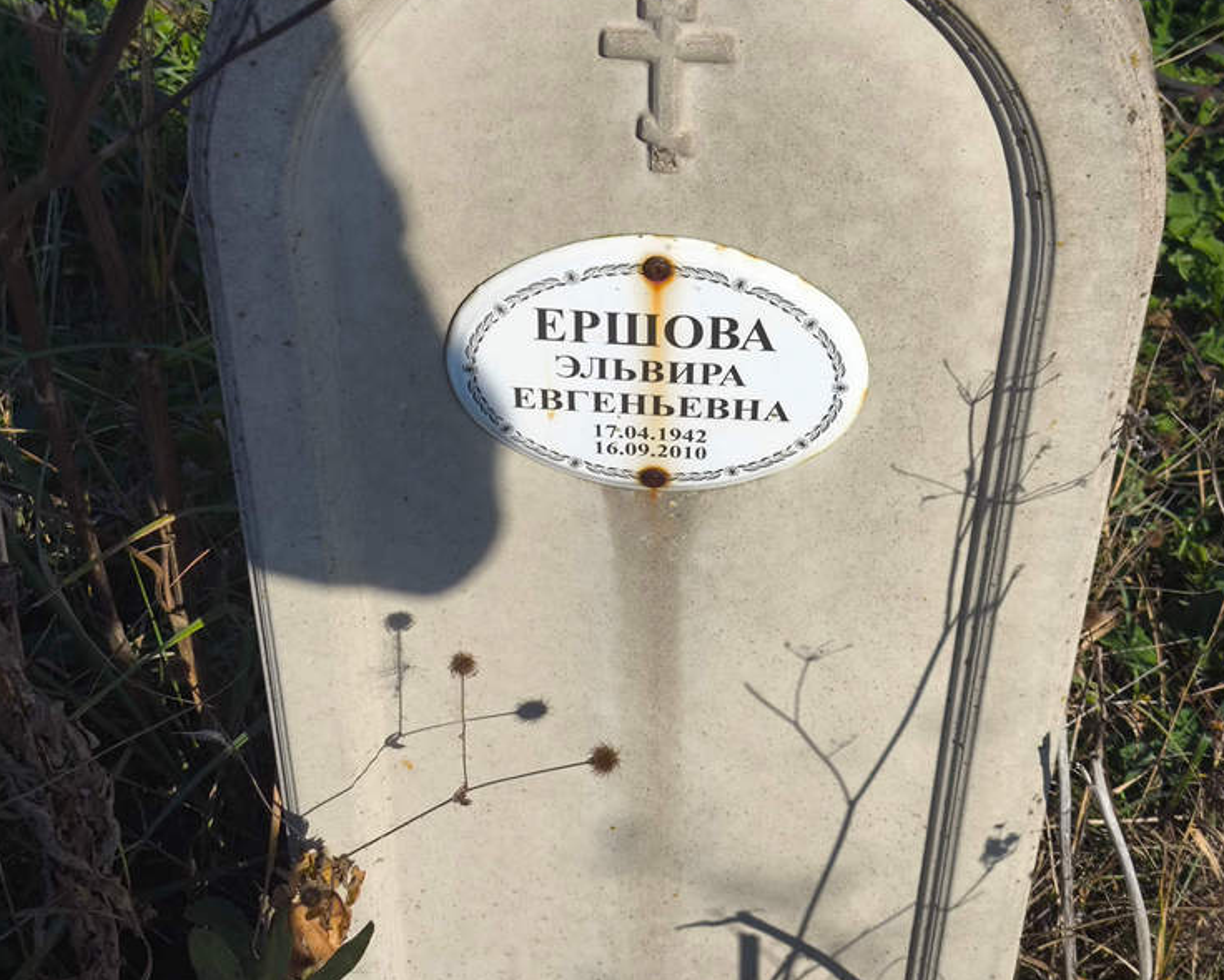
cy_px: 488
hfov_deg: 35.3
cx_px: 646
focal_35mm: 53
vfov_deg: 28.6
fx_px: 1920
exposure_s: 1/1544
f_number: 1.7
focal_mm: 4.71
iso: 50
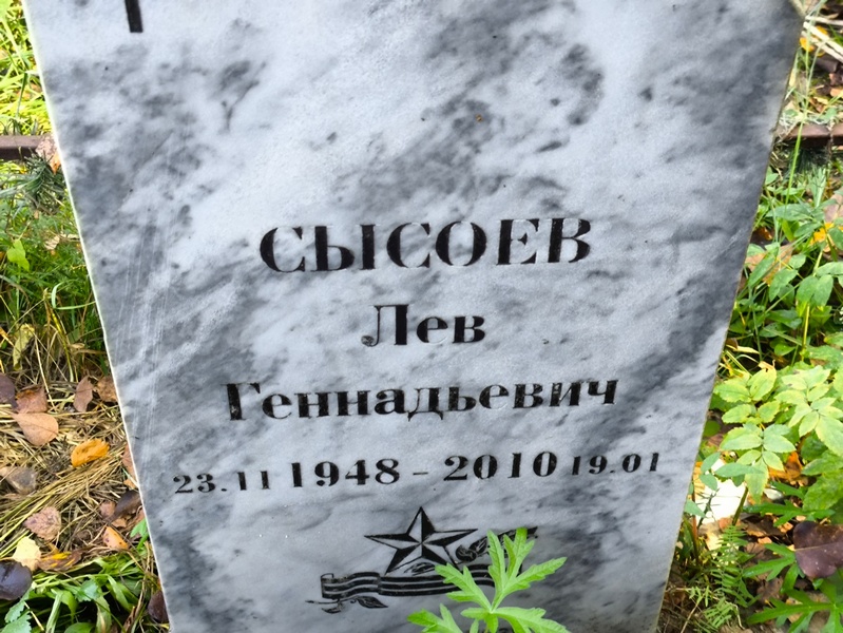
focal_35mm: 50
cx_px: 422
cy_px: 316
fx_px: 1218
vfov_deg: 29.1
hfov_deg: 38.2
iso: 160
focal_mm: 4.71
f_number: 1.7
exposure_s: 1/60
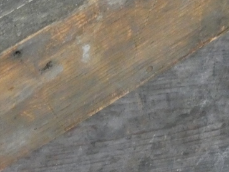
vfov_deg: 13.8
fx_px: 701
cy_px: 153
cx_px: 43
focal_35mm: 106
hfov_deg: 18.4
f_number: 3.5
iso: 1000
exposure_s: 1/80
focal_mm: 6.8
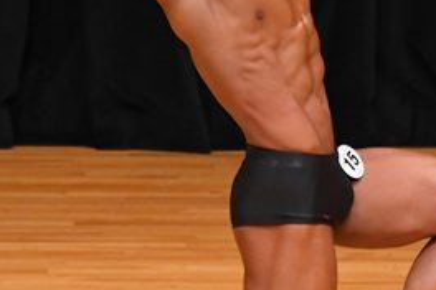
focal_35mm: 925
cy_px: 43
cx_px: 282
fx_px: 11202
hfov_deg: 2.2
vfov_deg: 1.5
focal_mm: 210
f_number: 5.6
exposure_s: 1/400
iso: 3200
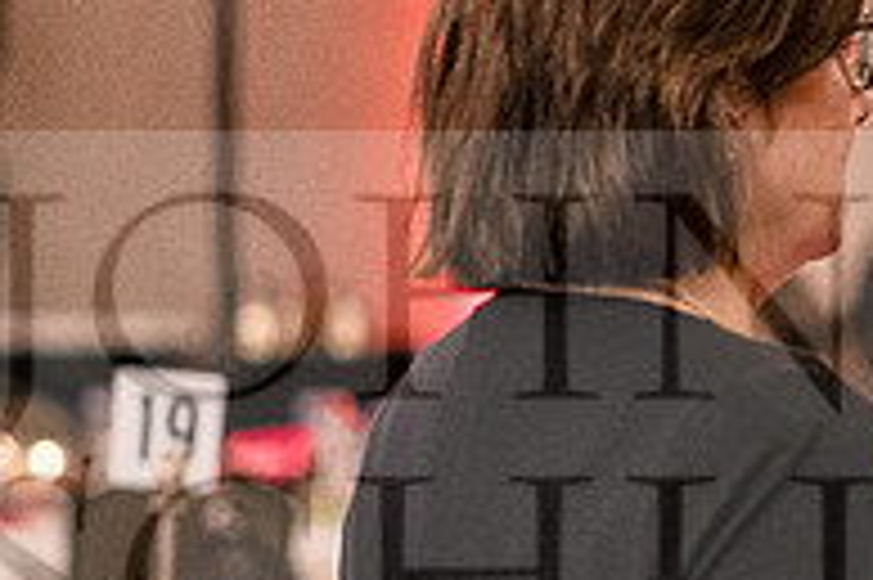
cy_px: 330
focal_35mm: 341
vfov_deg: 4.0
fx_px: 8262
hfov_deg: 6.0
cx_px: 1228
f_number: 2.8
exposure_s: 1/60
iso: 5000
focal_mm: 76
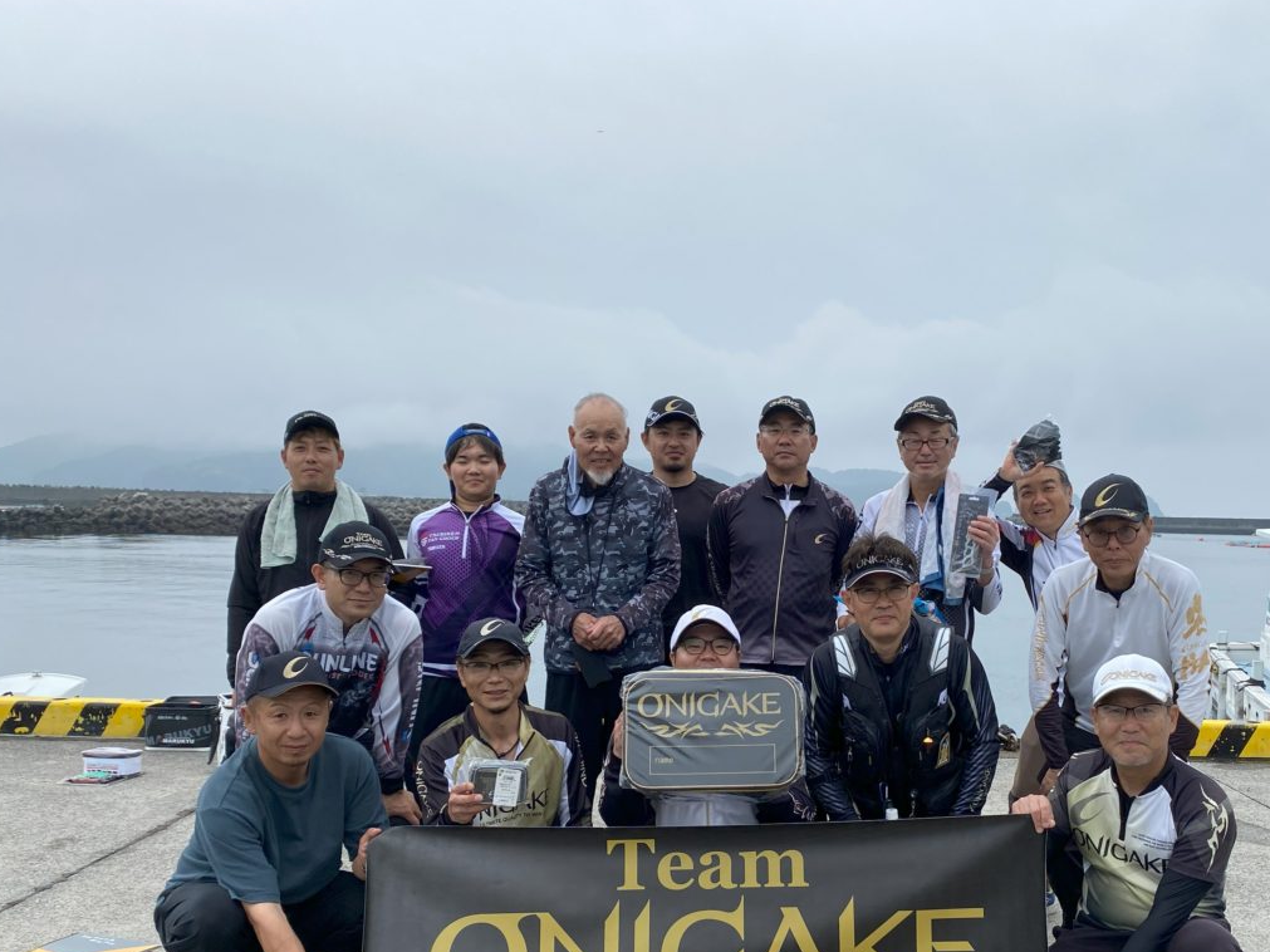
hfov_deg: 50.9
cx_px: 783
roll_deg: -0.3
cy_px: 644
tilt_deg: -6.7
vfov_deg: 39.1
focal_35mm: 36
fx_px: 1321
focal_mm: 4.25
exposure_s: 1/1135
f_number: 1.8
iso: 32
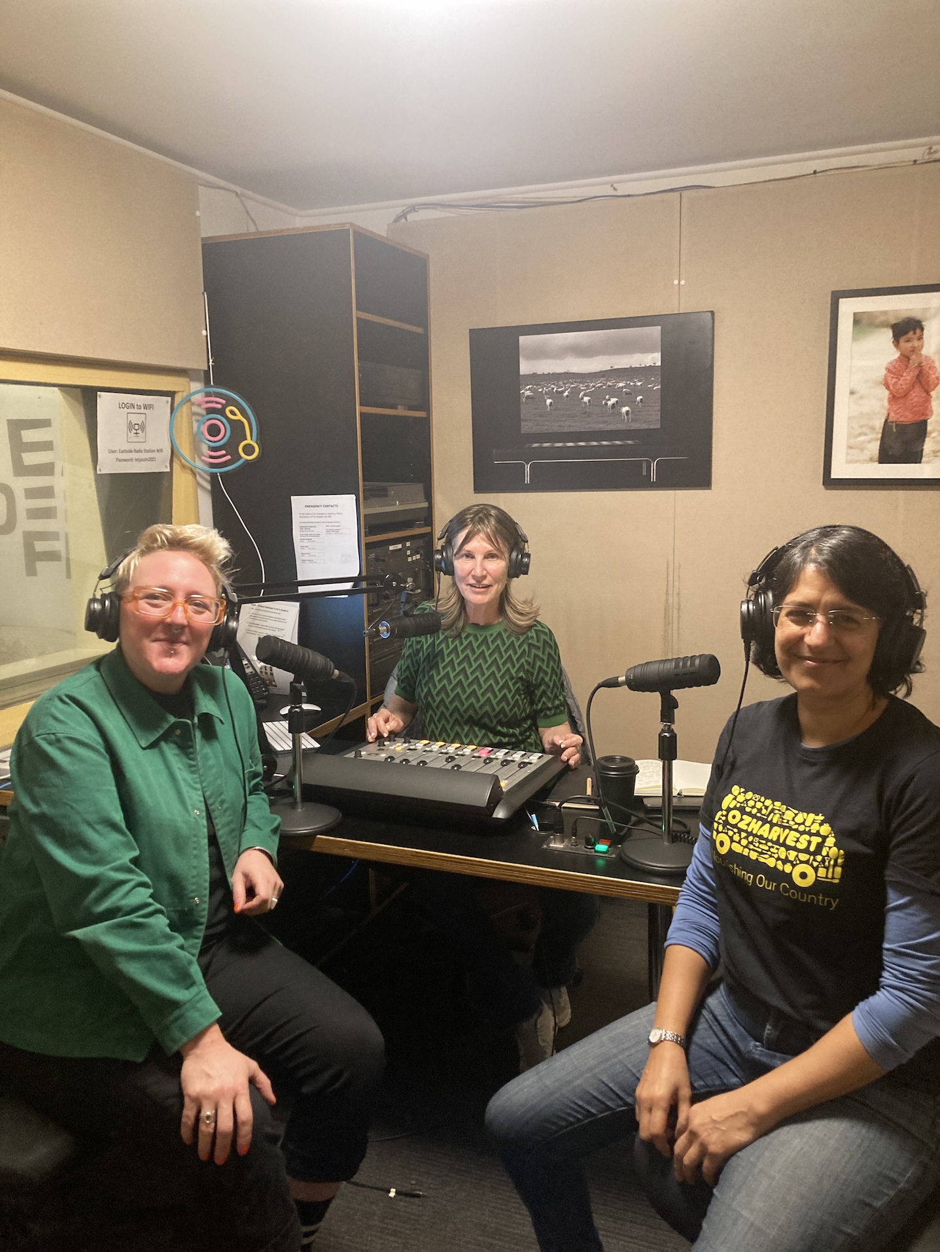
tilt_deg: -8.4
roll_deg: +0.4
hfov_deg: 49.8
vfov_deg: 63.4
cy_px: 626
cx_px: 470
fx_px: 1013
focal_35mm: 28
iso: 400
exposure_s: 1/33
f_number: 1.8
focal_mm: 3.99
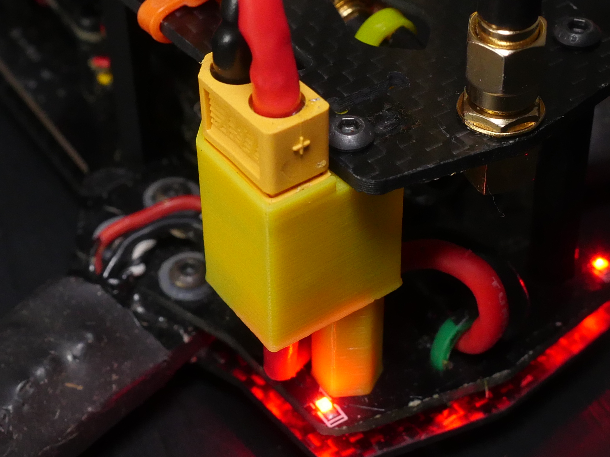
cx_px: 271
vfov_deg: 17.3
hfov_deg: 23.0
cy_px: 143
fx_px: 1498
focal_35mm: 85
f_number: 5
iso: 800
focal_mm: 16
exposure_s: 1/60
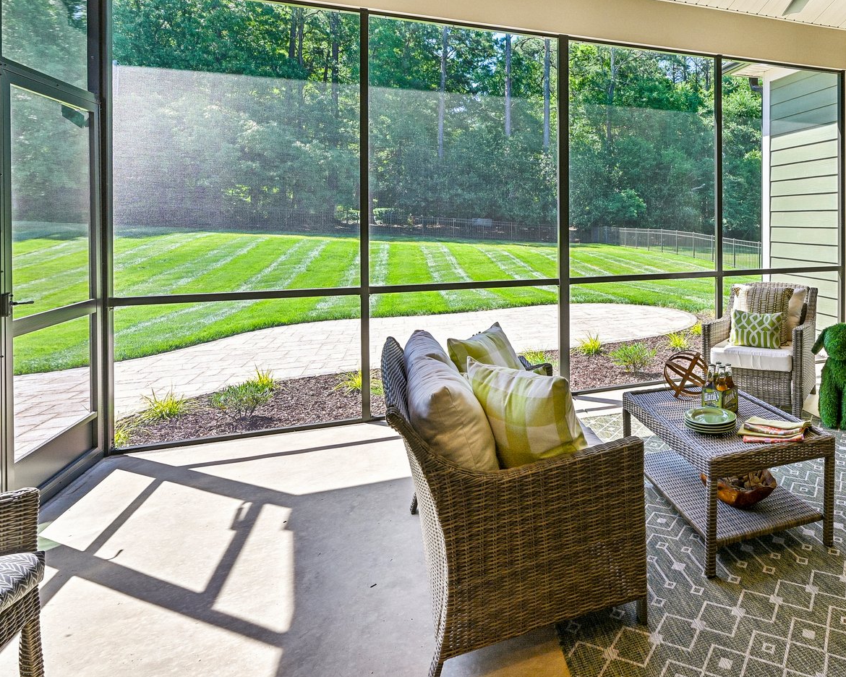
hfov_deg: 65.8
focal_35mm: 23
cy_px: 226
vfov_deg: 59.5
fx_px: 576
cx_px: 681
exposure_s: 1/80
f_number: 8
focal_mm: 14
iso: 100
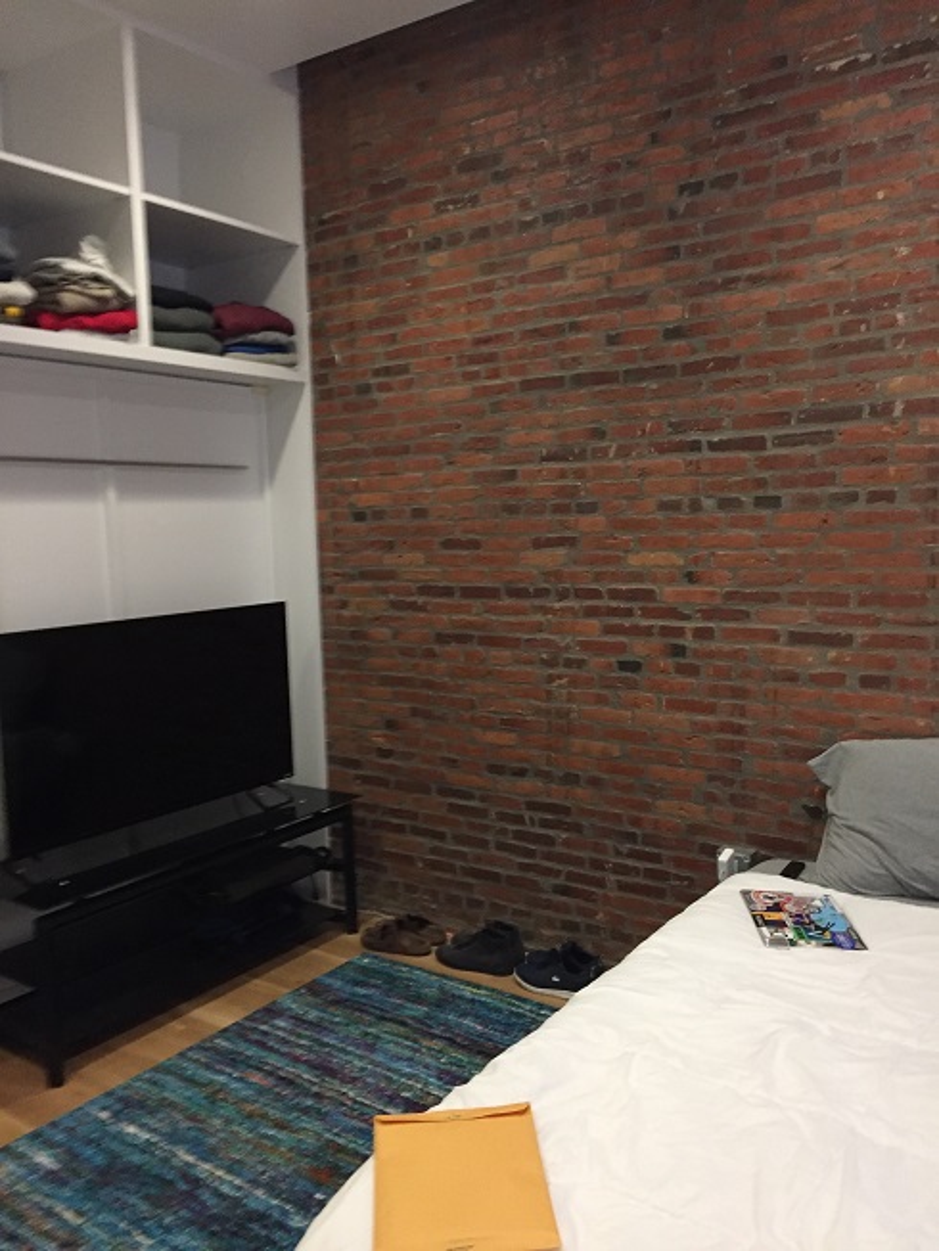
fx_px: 1049
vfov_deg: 61.7
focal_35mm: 29
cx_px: 470
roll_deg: +1.4
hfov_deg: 48.2
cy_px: 626
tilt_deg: -6.0
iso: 250
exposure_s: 1/15
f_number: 2.2
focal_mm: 4.15
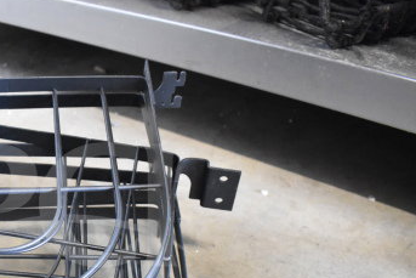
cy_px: 240
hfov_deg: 39.1
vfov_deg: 27.3
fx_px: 555
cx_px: 68
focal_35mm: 48
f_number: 3.5
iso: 4500
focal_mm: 18
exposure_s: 1/30
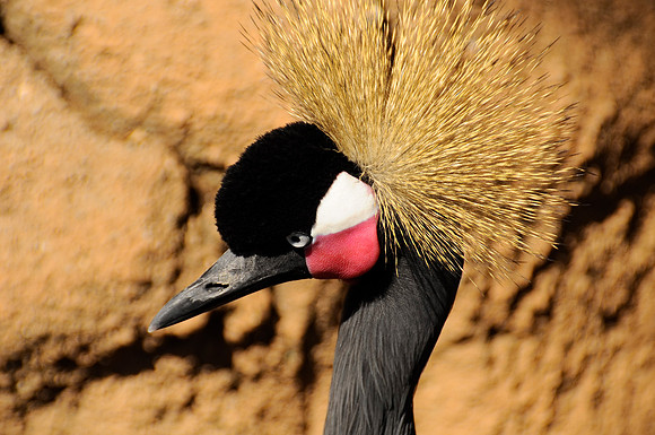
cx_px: 328
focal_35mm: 300
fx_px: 5451
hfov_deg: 6.9
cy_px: 218
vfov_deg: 4.6
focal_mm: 200
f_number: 6.3
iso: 220
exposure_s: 1/1000
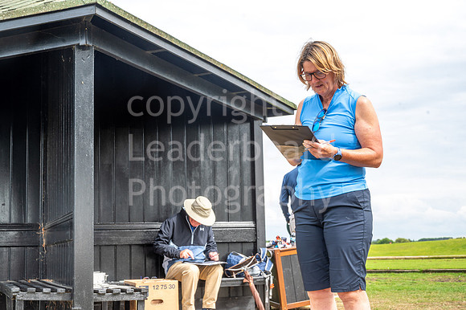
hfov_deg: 37.5
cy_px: 155
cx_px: 233
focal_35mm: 53
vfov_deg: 25.5
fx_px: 686
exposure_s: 1/80
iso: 100
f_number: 10
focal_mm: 53
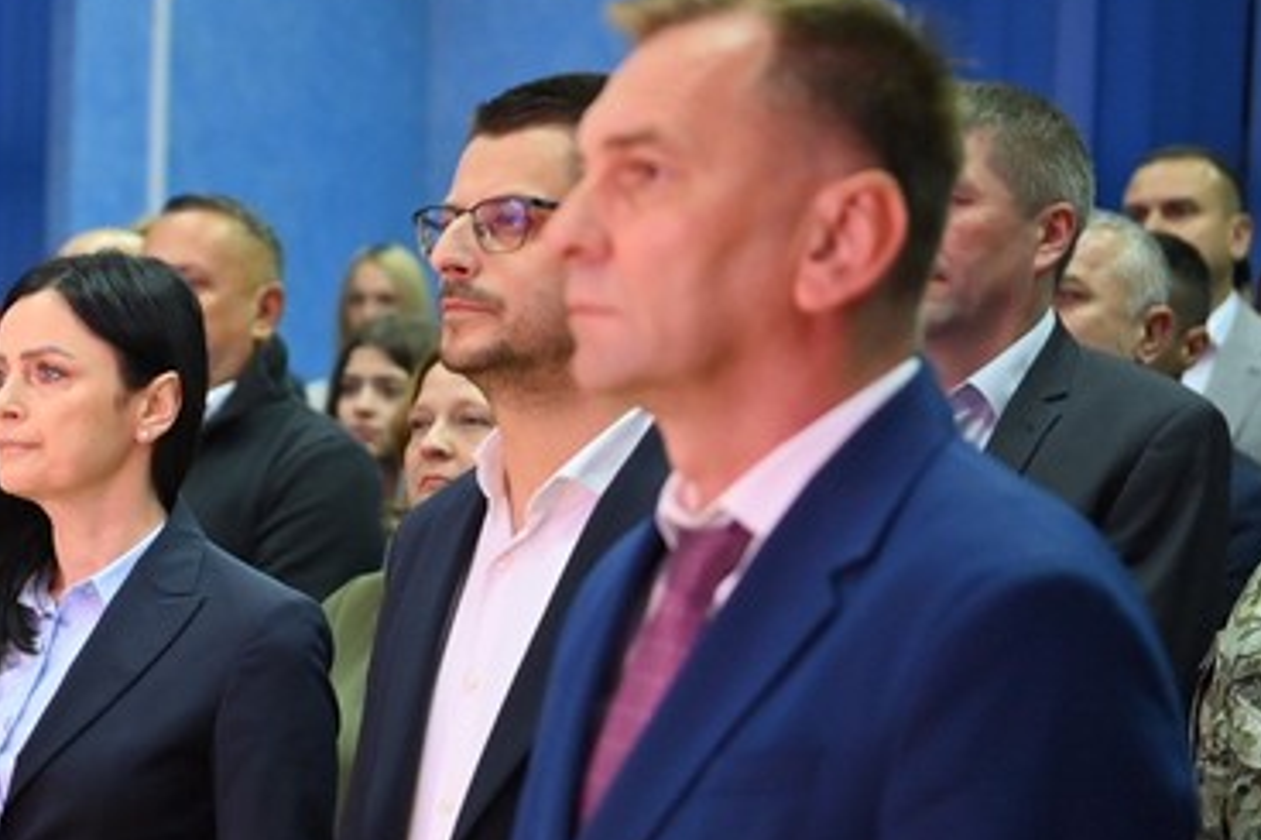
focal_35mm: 152
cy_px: 478
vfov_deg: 9.0
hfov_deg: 13.4
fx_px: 5322
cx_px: 75
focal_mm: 70
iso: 2000
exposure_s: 1/160
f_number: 2.8
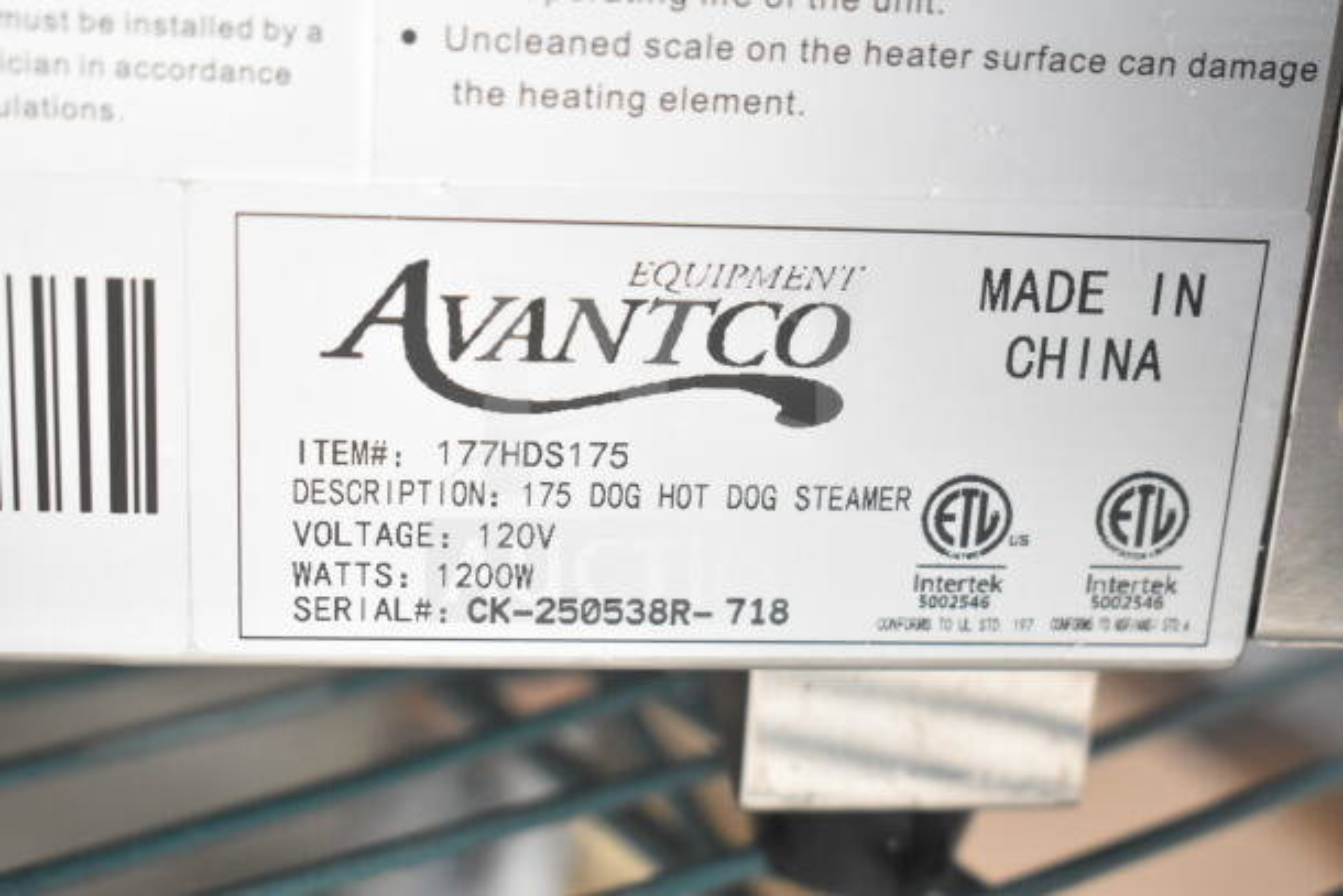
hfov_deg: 31.9
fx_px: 2351
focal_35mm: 63
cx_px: 672
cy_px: 448
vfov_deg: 21.6
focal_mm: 42
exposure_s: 1/100
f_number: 5
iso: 1600
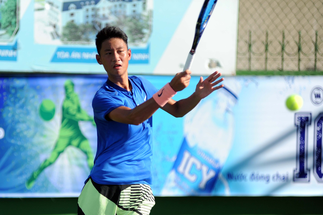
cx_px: 162
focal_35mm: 200
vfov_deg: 6.9
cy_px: 108
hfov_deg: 10.3
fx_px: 1793
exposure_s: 1/5000
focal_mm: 200
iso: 500
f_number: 2.8
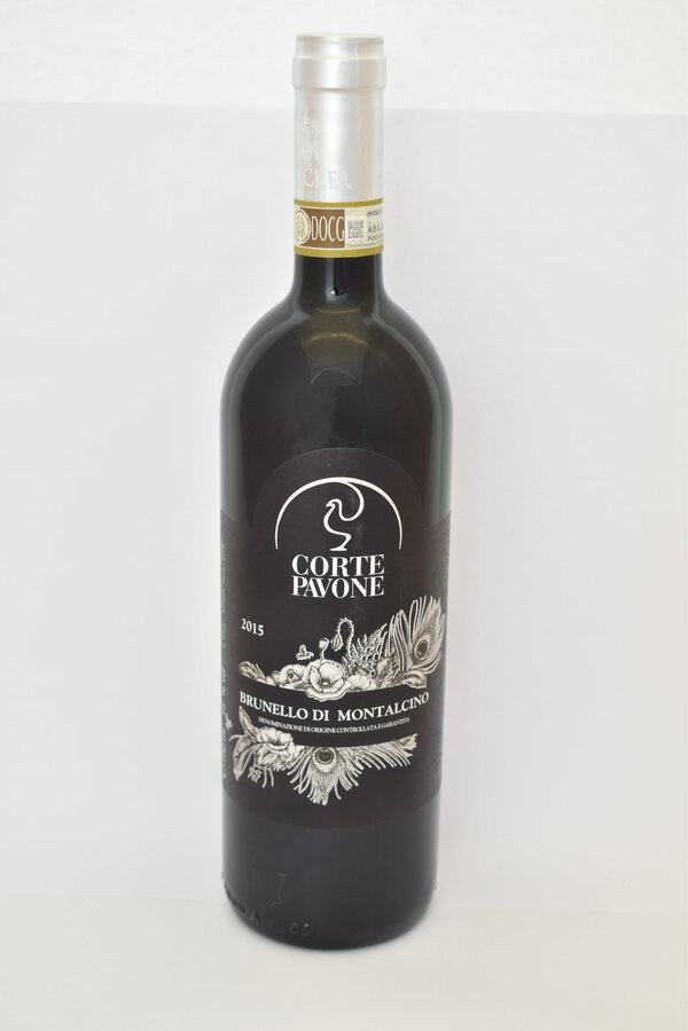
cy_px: 516
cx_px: 344
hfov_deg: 22.6
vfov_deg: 33.4
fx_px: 1720
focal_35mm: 60
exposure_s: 1/160
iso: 640
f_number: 5.6
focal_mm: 40
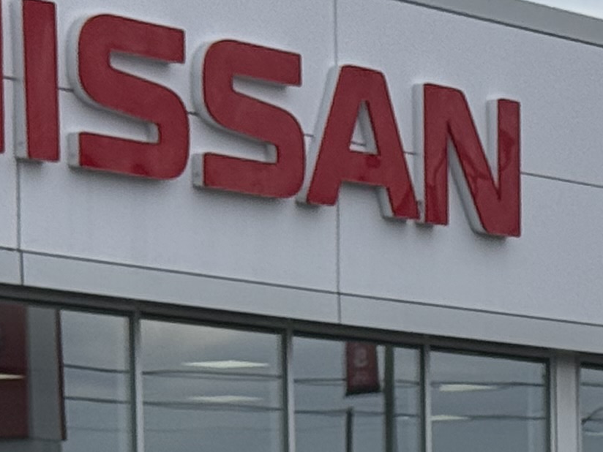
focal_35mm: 235
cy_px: 913
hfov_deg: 8.3
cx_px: 790
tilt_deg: -3.8
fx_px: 4094
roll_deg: +1.6
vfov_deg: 6.2
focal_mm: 6.76
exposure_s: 1/4329
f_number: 1.78
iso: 64
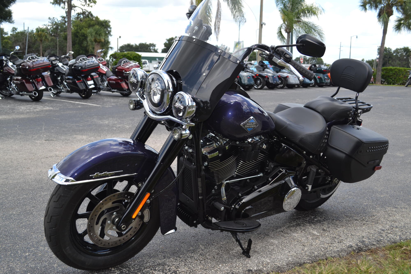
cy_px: 137
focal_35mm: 36
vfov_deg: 36.9
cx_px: 206
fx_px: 411
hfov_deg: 53.1
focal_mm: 24
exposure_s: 1/200
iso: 100
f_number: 5.6
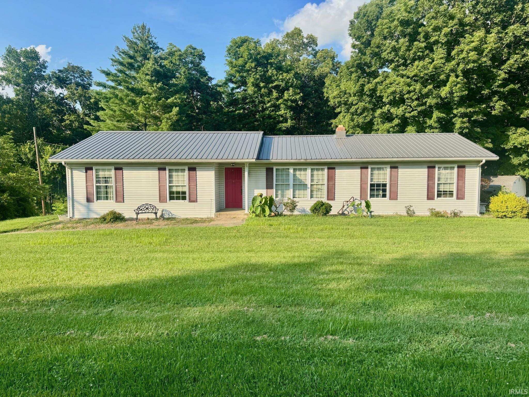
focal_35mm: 24
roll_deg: +0.3
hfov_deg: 71.6
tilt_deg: -4.2
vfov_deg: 56.8
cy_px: 198
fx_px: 367
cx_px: 264
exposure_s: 1/2331
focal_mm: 6.76
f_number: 1.78
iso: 80
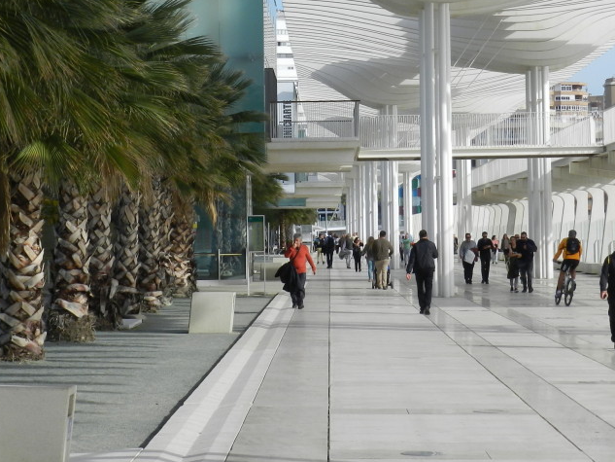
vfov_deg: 12.0
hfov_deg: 16.0
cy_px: 97
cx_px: 250
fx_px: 2186
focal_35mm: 123
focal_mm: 13.5
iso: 160
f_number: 4.8
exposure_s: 1/800
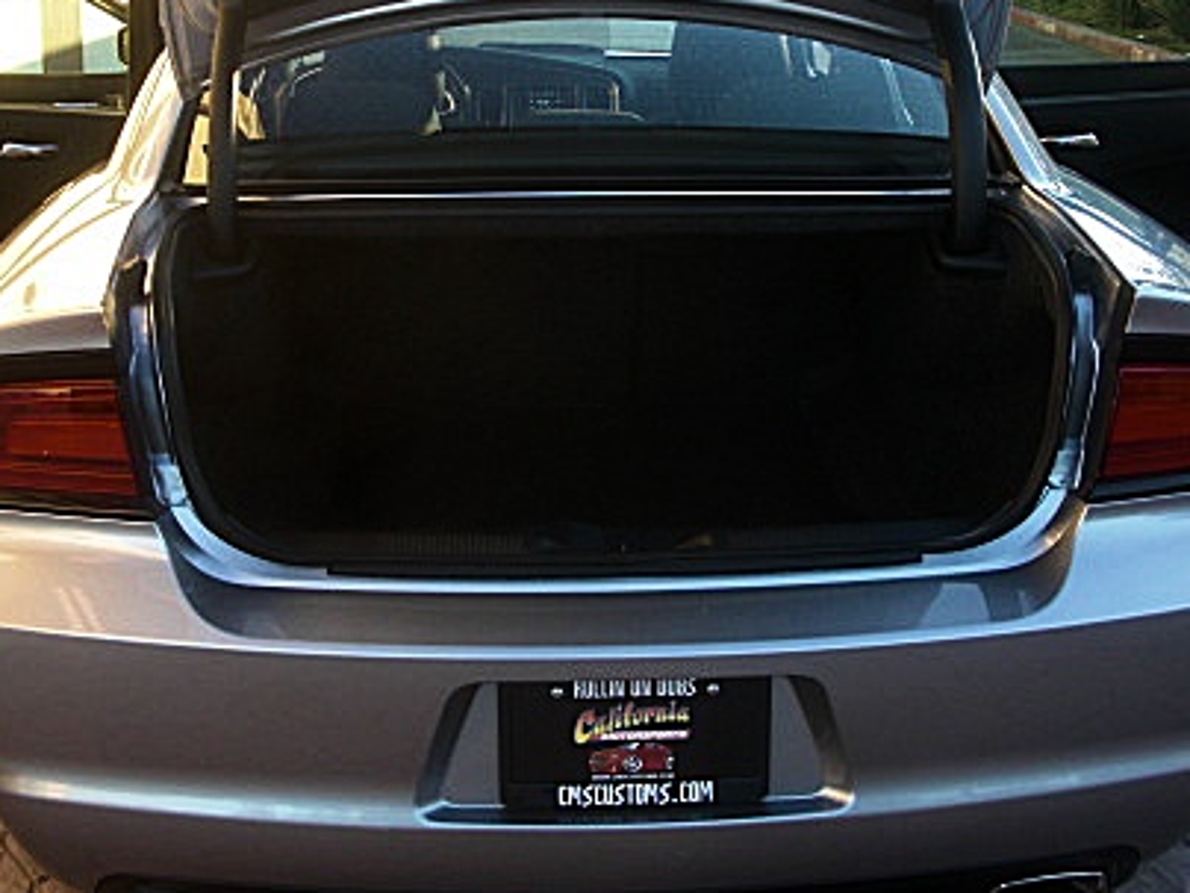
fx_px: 1959
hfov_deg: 33.8
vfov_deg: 25.5
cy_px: 286
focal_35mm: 57
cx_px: 577
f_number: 2.8
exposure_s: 1/100
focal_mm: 6.3
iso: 100
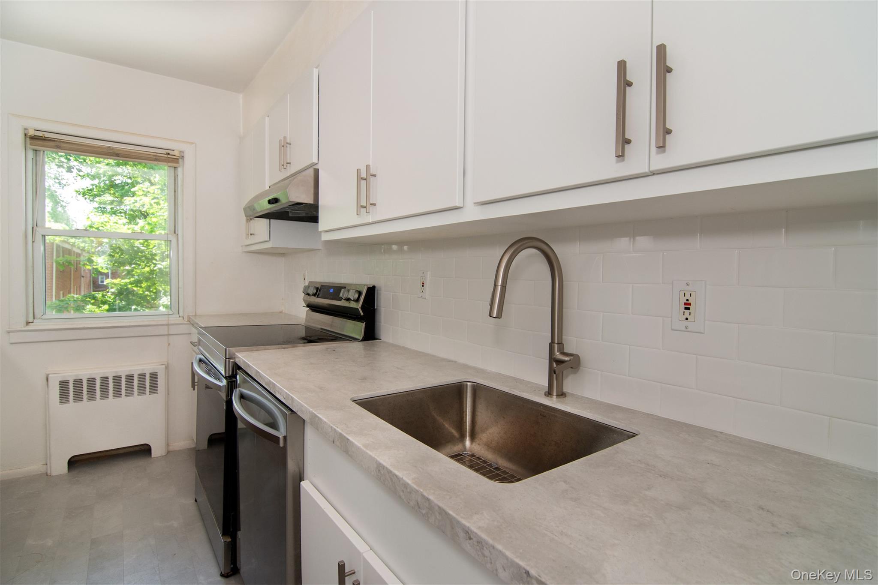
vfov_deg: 72.0
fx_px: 402
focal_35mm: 16
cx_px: 439
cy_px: 292
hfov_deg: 95.0
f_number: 8
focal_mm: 11
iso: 640
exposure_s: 1/100
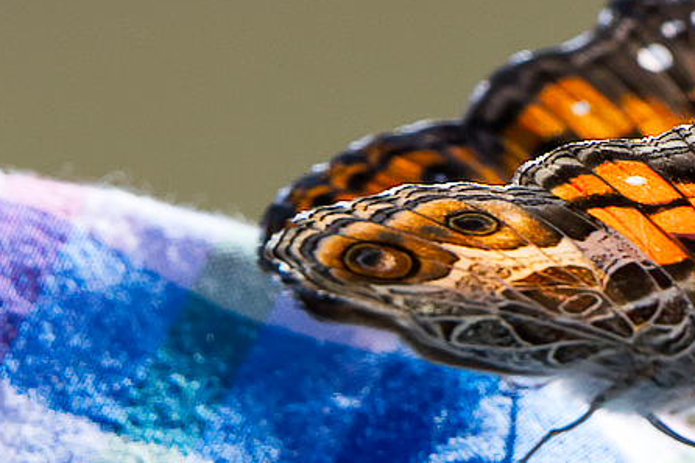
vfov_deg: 0.7
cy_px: 350
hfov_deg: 1.0
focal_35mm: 2017
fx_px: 38923
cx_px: 478
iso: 1400
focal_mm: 500
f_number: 8
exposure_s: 1/3200
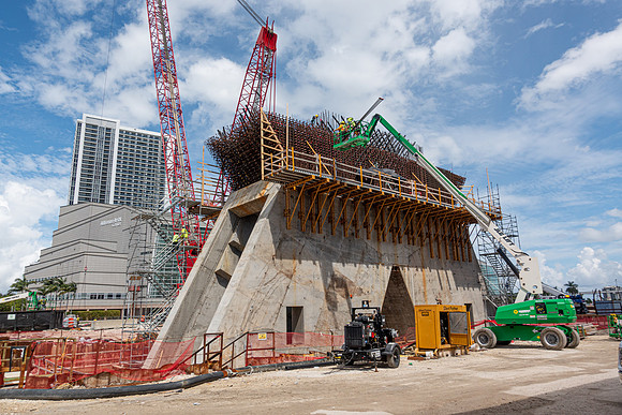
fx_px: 415
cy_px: 208
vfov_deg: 53.2
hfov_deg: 73.7
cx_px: 311
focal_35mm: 24
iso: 125
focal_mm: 8.8
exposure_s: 1/160
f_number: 4.5
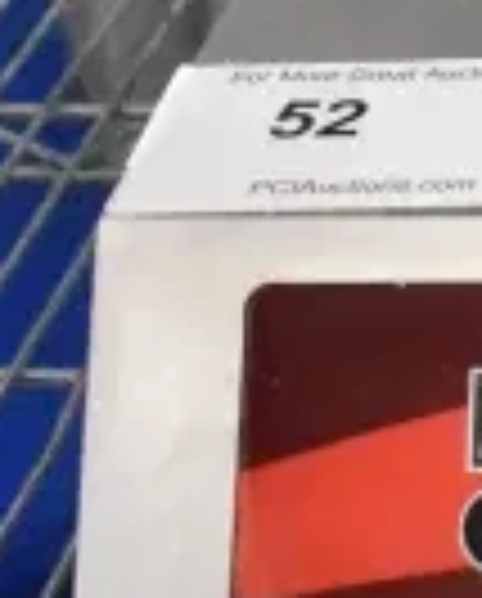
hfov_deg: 10.5
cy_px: 56
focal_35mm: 129
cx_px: 1131
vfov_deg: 14.7
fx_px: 2292
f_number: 4.5
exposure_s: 1/80
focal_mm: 20
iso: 6400
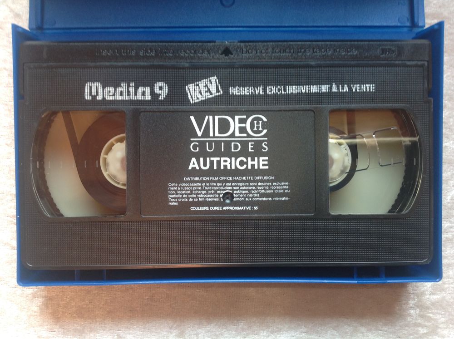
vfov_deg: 40.6
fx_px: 458
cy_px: 170
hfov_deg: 52.7
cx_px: 227
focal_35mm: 35
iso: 50
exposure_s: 1/20
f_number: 2.4
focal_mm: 4.28
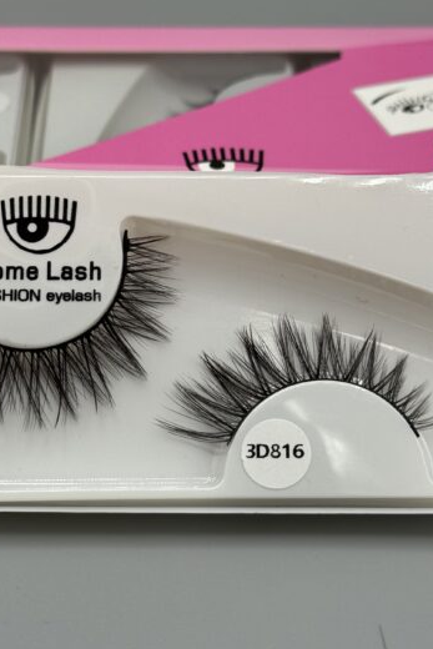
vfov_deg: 28.1
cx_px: 198
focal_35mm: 72
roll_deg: +0.1
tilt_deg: -37.2
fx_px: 1298
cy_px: 321
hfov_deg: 18.9
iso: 64
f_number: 1.78
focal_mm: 6.86
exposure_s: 1/1427
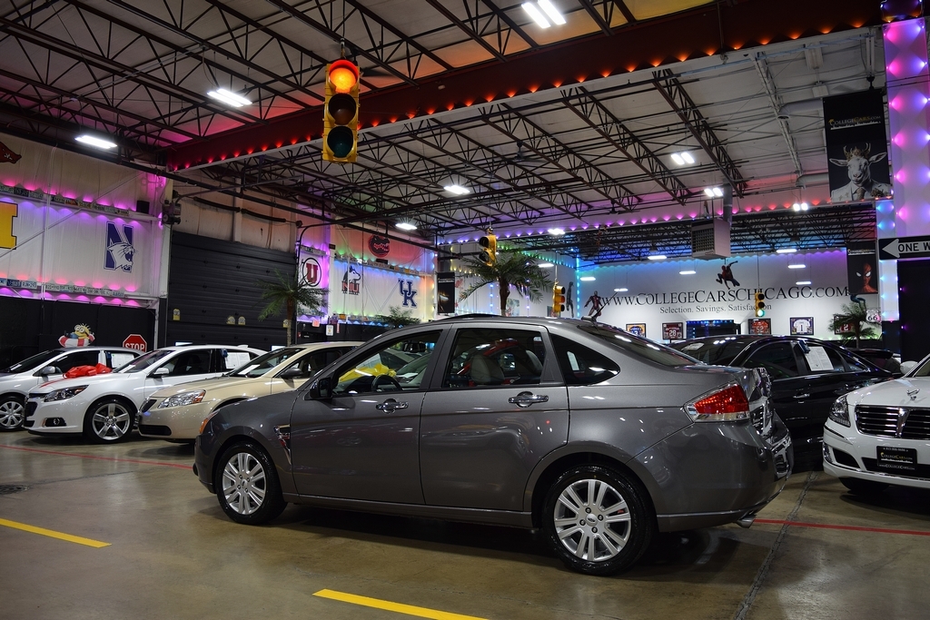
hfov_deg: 67.4
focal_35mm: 27
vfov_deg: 47.9
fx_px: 698
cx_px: 465
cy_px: 310
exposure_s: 1/60
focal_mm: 18
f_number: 4
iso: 400
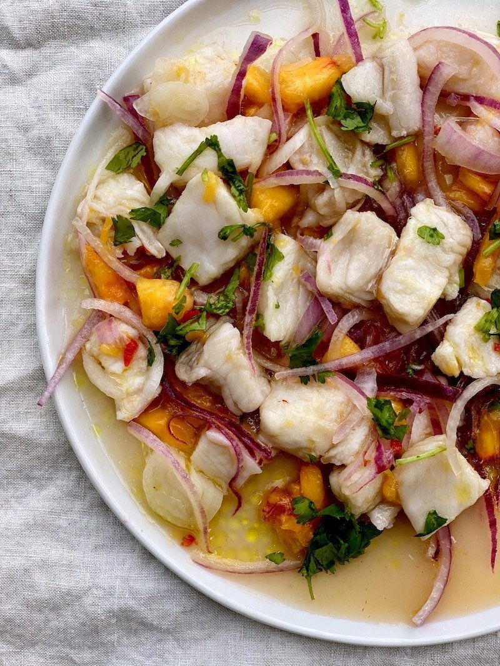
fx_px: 1002
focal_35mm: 52
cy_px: 333
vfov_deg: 36.8
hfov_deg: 28.0
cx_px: 250
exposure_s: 1/246
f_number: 2
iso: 20
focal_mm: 6
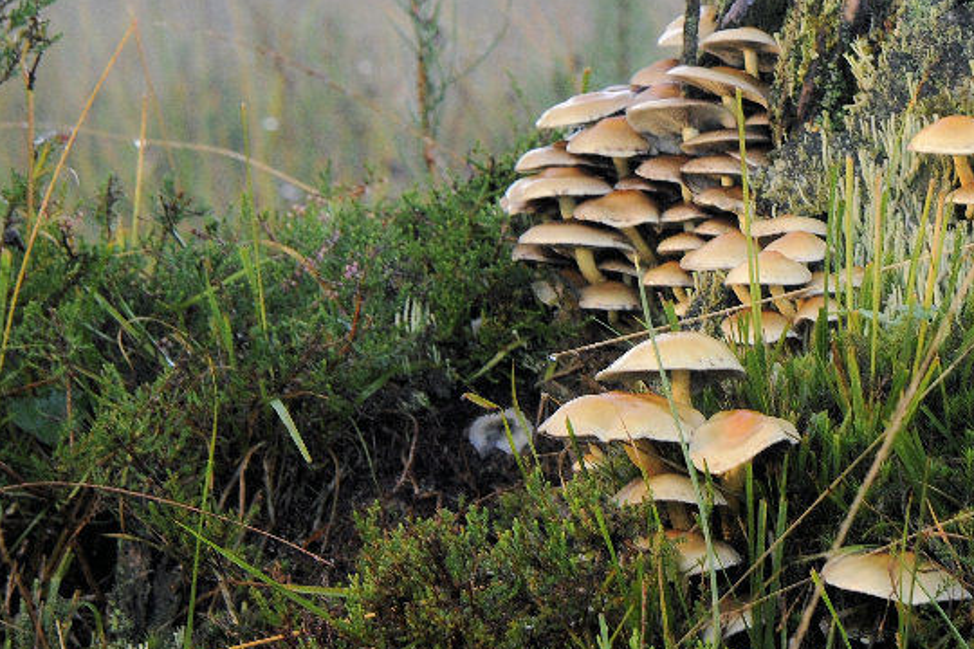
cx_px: 628
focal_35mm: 242
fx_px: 6546
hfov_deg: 8.5
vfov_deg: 5.7
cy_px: 91
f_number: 6.3
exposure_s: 1/80
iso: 400
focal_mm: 85
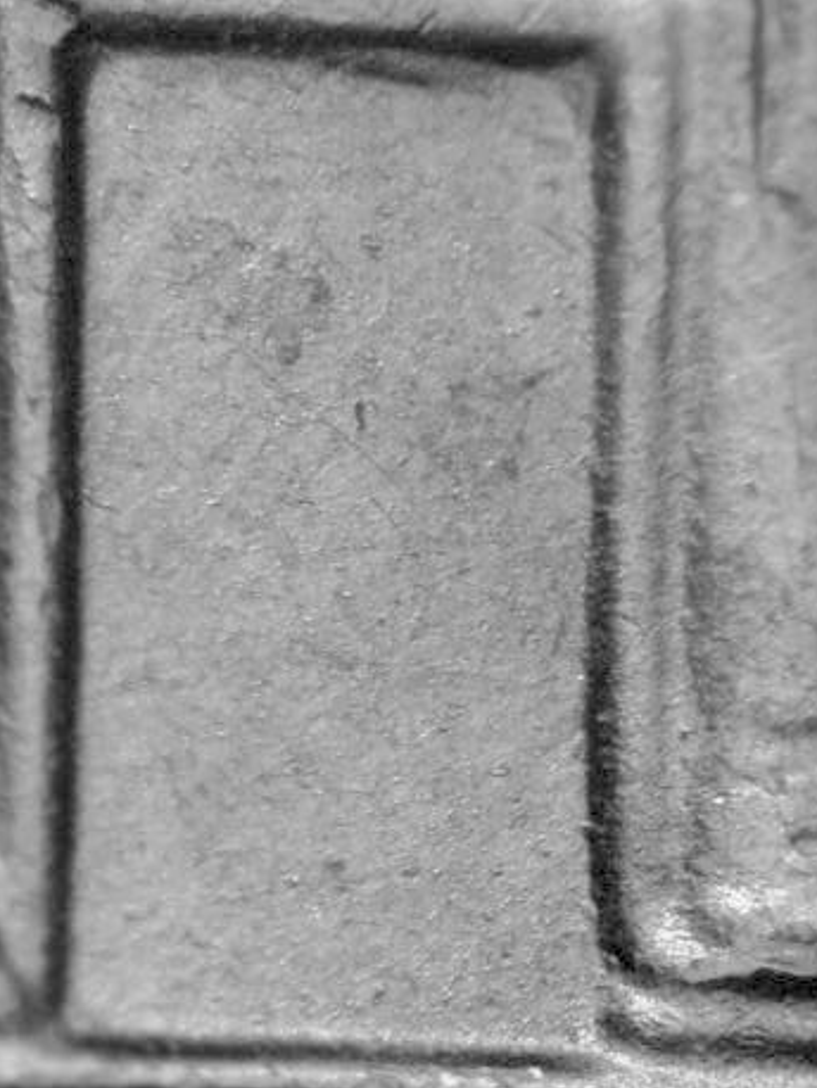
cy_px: 394
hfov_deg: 6.9
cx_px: 432
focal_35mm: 215
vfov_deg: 9.2
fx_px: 6760
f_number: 5.1
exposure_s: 1/10.3
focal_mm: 32
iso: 100
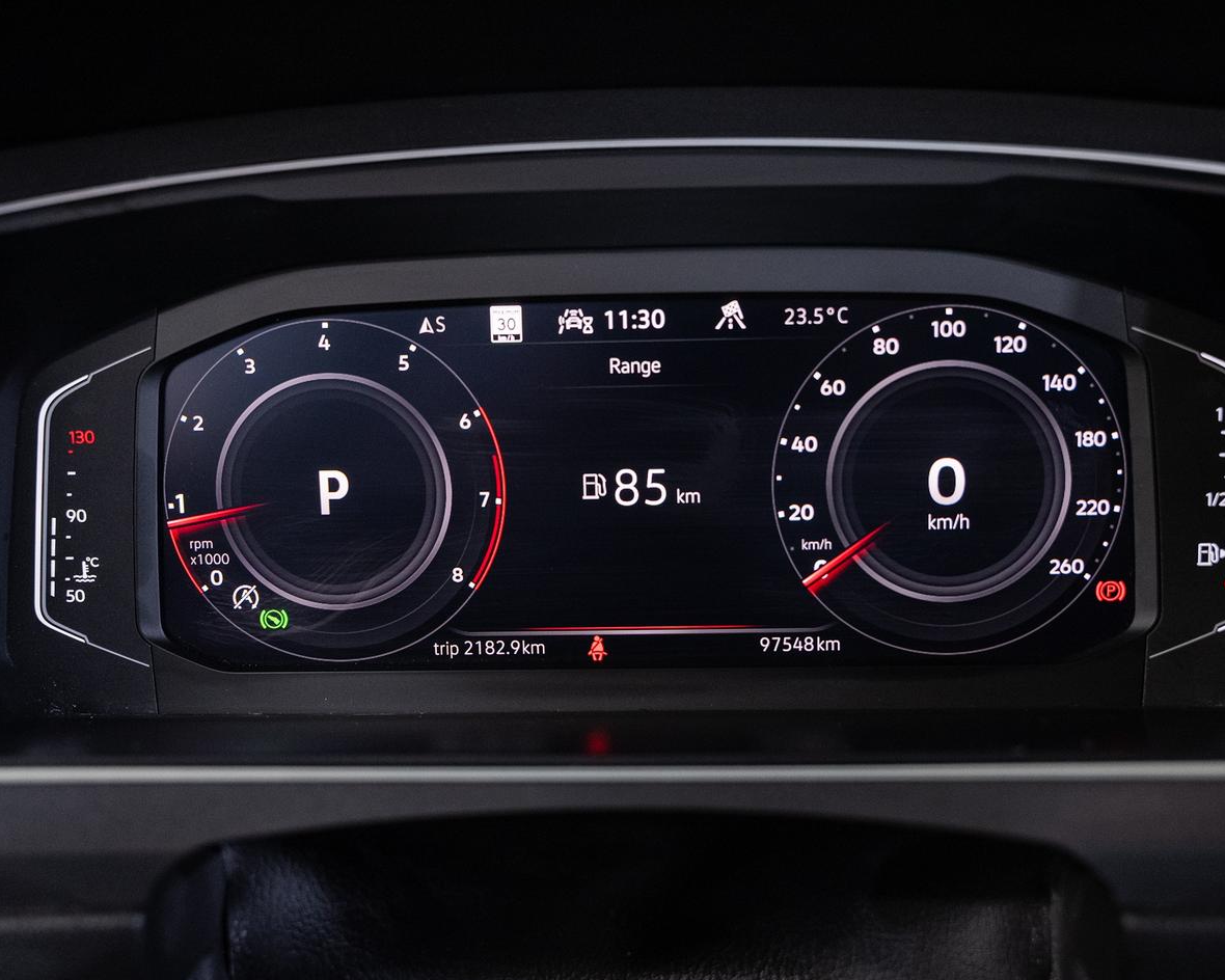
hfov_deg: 49.1
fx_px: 1341
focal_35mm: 37
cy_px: 490
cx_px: 646
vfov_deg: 40.1
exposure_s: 1/40
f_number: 3.5
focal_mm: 32.3
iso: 800
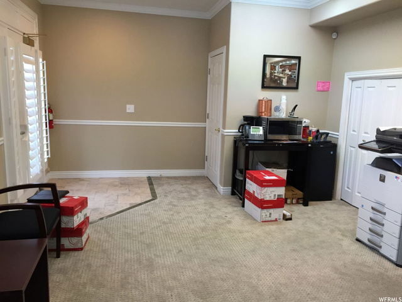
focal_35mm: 29
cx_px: 201
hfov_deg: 61.7
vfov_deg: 48.2
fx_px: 337
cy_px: 151
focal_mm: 4.15
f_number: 2.2
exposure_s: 1/33
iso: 64
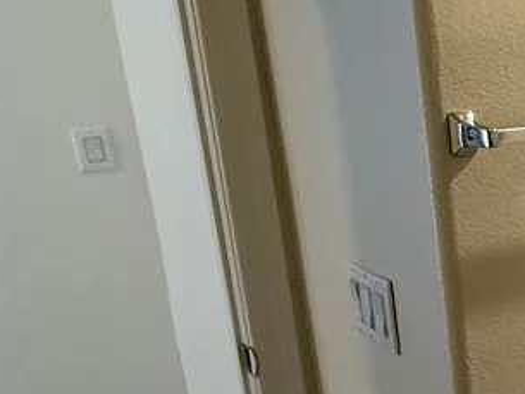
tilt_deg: -13.0
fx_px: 713
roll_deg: -1.0
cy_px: 191
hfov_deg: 25.7
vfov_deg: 30.9
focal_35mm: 47
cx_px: 843
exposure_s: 1/60
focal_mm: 2.22
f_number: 2.2
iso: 200
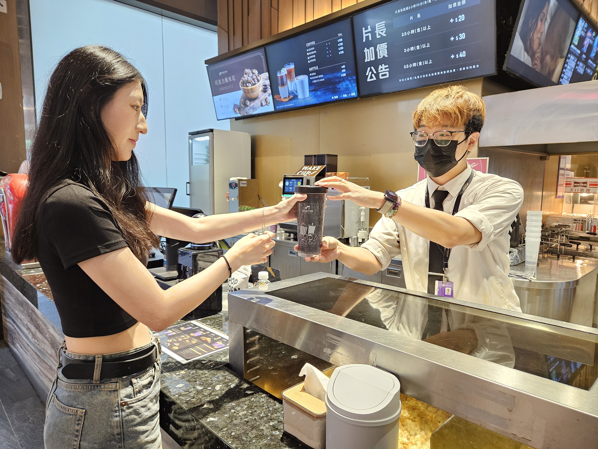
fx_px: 397
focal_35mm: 23
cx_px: 299
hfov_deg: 73.9
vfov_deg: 58.9
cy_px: 224
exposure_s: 1/30
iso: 640
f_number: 1.8
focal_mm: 5.4
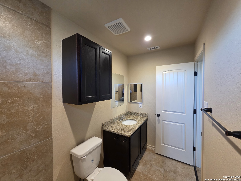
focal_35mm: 13
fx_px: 91
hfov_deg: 106.2
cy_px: 90
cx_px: 120
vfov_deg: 89.9
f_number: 1.9
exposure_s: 1/60
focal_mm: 2.2
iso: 250
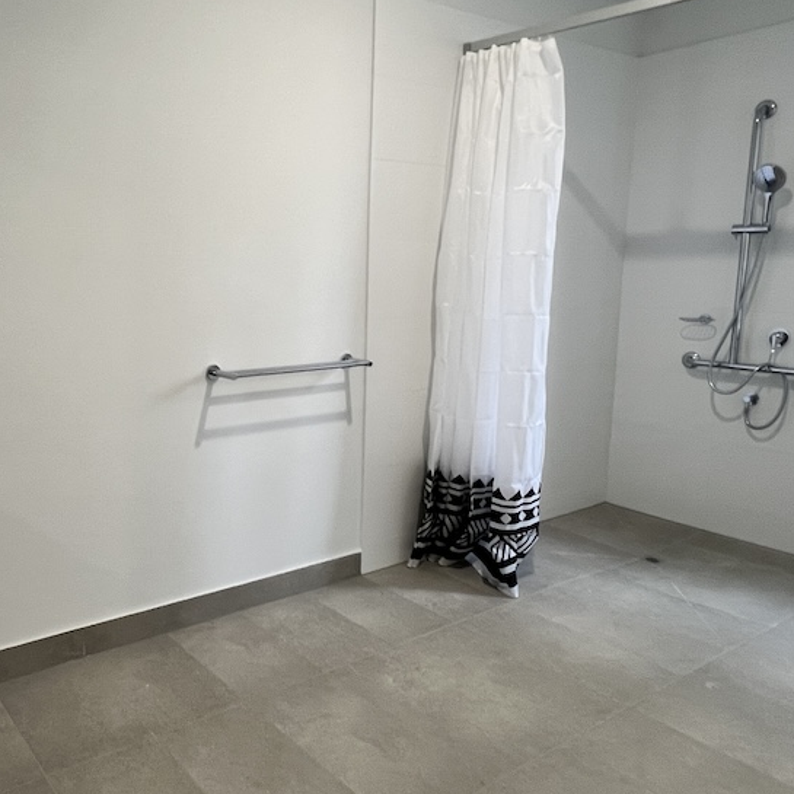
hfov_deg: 56.6
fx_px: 701
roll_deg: +0.4
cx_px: 216
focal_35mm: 27
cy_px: 383
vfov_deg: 59.1
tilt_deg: -9.0
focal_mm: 1.57
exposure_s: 1/100
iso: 200
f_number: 1.8
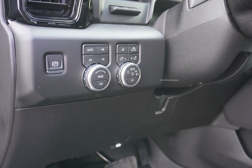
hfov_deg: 53.1
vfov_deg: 36.9
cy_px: 84
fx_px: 252
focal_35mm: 36
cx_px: 126
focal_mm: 24
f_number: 4.5
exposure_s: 1/60
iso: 500
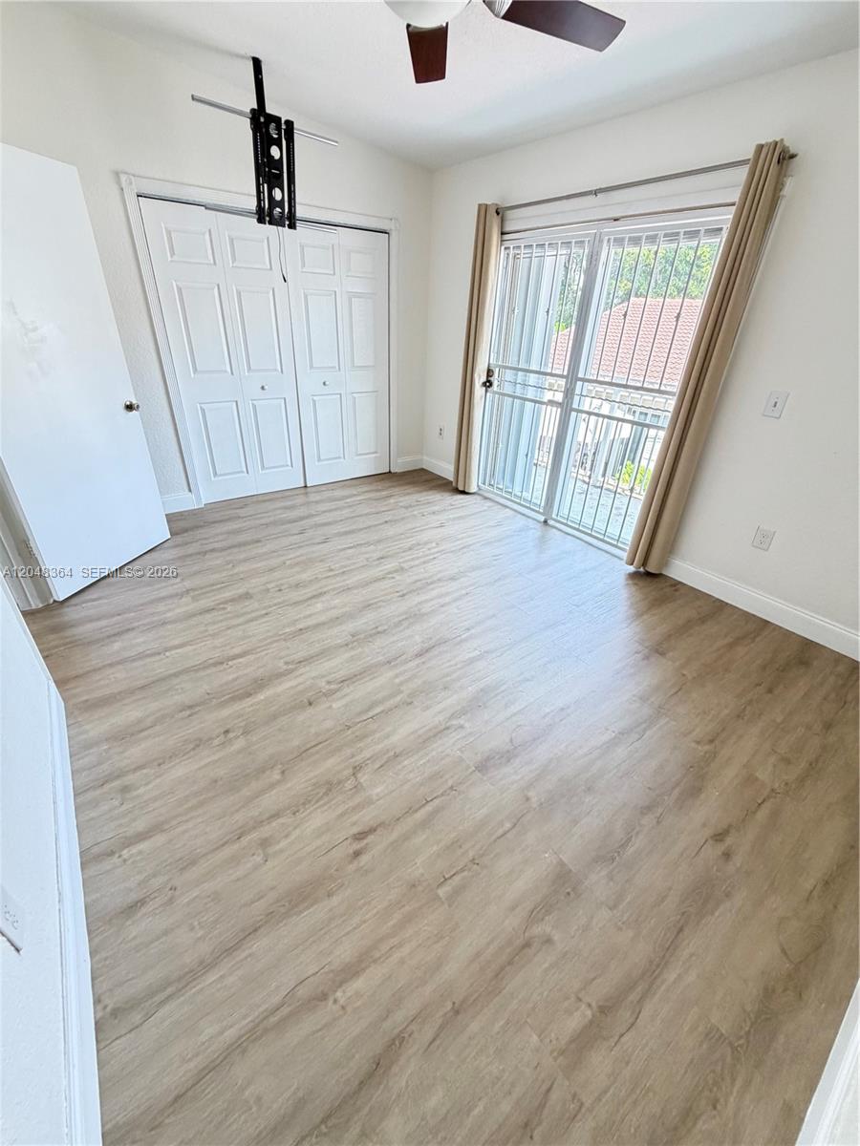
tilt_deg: -29.2
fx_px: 464
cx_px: 430
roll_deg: -2.4
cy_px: 573
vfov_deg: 102.1
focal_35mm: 14
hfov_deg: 85.7
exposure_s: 1/95
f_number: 2.2
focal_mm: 2.22
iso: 320
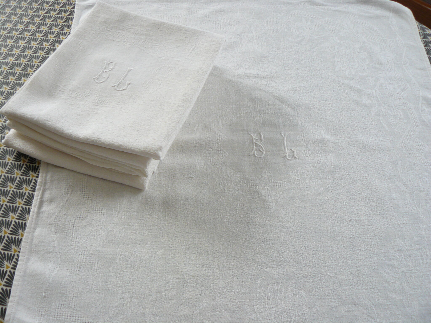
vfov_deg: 39.7
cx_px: 216
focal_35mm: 36
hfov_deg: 51.4
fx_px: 448
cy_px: 162
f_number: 2.8
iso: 125
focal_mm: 6
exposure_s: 1/30
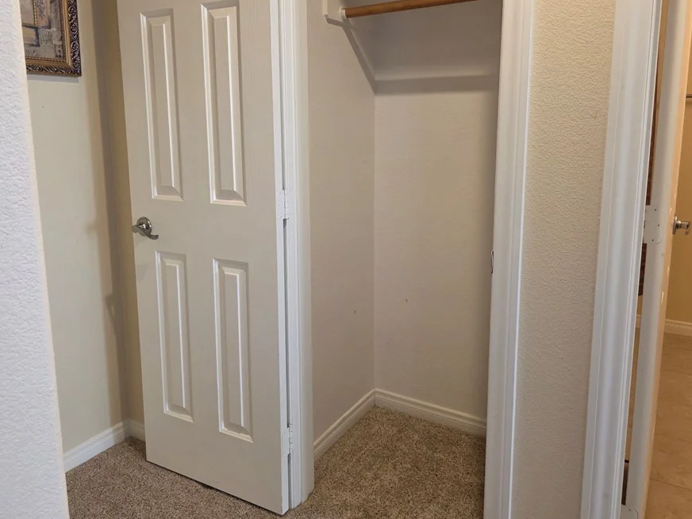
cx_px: 318
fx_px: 540
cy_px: 219
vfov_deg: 51.2
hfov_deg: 65.2
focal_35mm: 27
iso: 400
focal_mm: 6.3
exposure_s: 1/120
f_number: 1.7
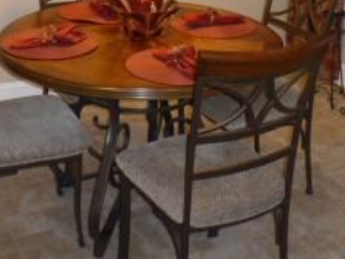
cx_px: 168
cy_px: -44
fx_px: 648
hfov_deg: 29.8
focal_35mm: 65
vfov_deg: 21.2
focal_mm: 4.3
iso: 250
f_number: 3.3
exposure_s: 1/60
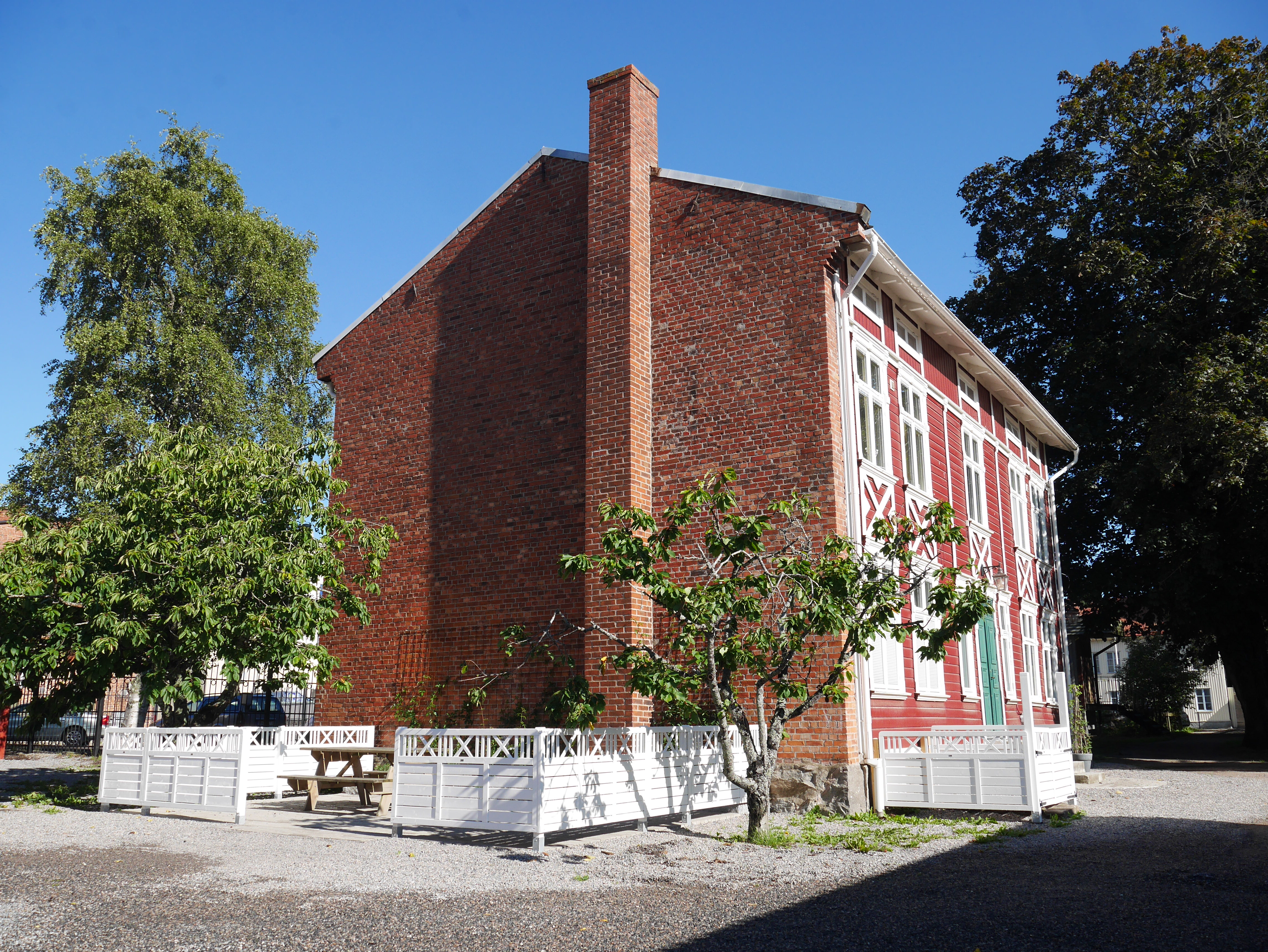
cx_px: 634
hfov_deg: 63.4
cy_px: 476
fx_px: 1026
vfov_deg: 49.8
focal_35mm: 28
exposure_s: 1/400
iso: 200
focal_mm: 14
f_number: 7.1
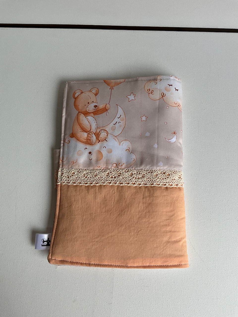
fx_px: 266
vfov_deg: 61.7
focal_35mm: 29
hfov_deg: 48.2
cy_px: 158
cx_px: 119
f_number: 1.8
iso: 25
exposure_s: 1/253
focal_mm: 3
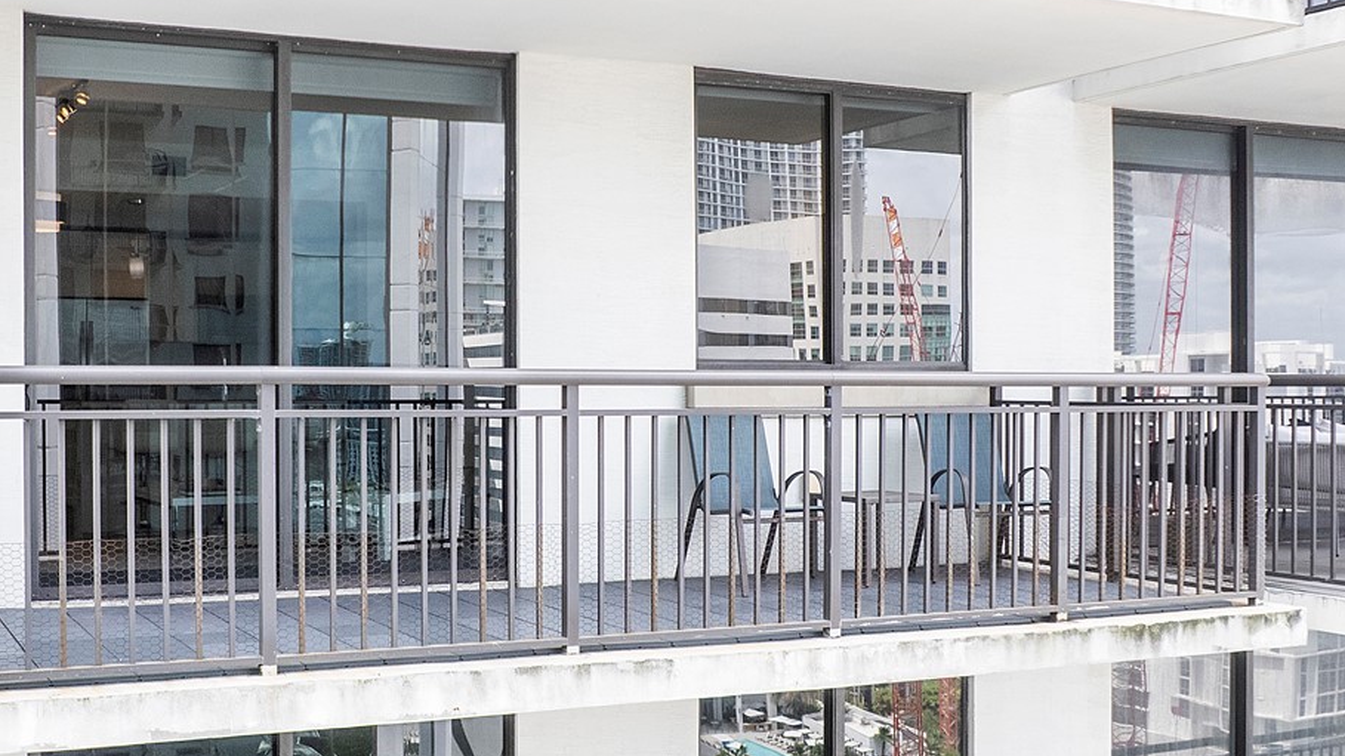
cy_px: 317
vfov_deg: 27.7
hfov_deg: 46.6
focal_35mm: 43
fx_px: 1533
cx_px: 449
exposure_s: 1/320
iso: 110
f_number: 2.8
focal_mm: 8.38
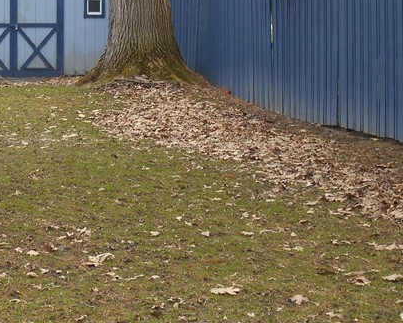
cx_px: -5
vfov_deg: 13.5
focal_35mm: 114
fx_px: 1361
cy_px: 99
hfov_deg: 16.5
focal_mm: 8.3
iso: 80
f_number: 4
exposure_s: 1/80
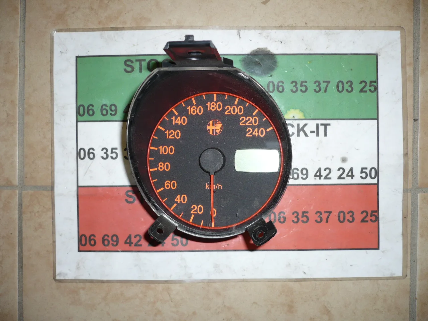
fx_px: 433
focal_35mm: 35
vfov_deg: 40.7
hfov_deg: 52.6
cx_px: 214
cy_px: 160
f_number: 2.8
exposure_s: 1/30
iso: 100
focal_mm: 5.8
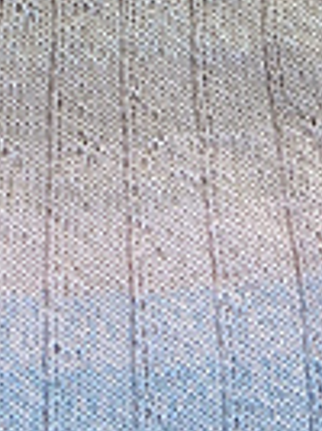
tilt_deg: -79.6
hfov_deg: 11.9
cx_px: 147
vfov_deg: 15.8
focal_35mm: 124
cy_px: 80
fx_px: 1543
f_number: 1.6
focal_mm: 5.96
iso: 200
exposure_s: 1/60
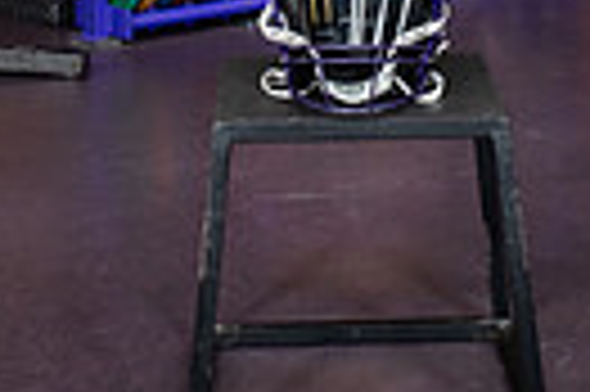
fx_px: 2144
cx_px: 351
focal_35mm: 131
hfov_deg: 15.7
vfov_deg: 9.4
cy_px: -536
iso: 800
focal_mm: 38
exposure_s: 1/250
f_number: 7.1
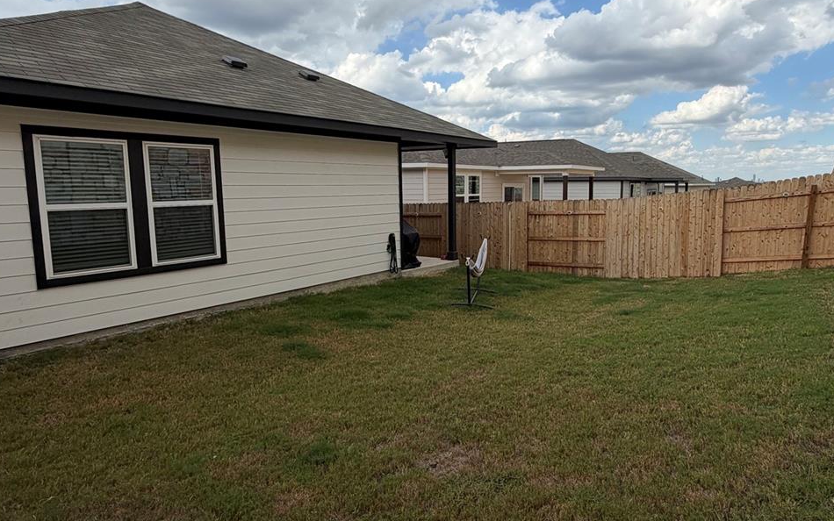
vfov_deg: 51.1
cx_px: 479
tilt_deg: -7.4
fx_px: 546
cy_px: 254
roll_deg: +0.1
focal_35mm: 24
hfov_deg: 74.3
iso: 25
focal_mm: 2.22
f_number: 2.2
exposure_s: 1/770
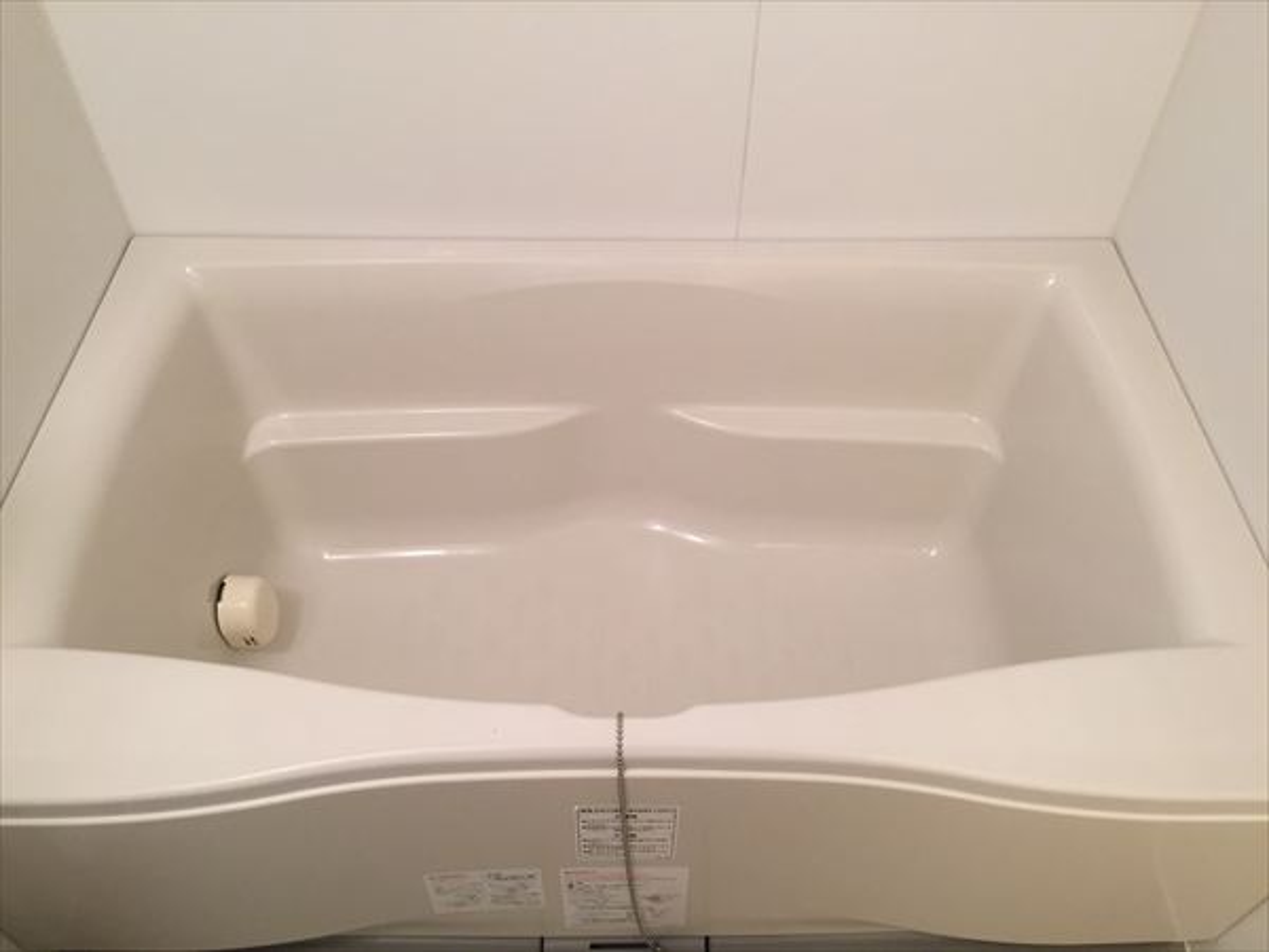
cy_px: 476
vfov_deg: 48.2
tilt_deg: -49.0
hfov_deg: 61.7
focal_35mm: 29
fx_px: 1063
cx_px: 634
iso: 125
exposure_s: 1/33
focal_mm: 4.15
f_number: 2.2
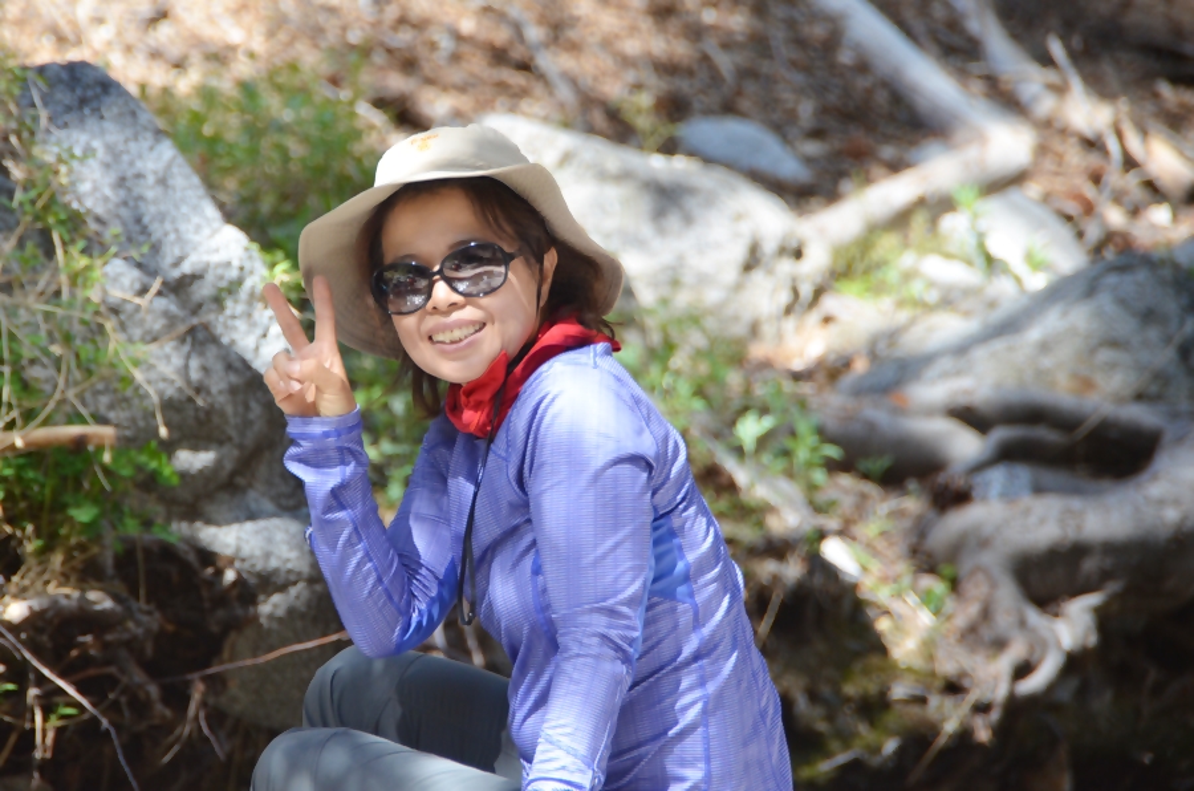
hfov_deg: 6.9
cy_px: 396
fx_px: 9929
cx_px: 597
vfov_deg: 4.6
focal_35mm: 300
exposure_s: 1/500
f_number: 5.6
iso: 800
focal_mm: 200
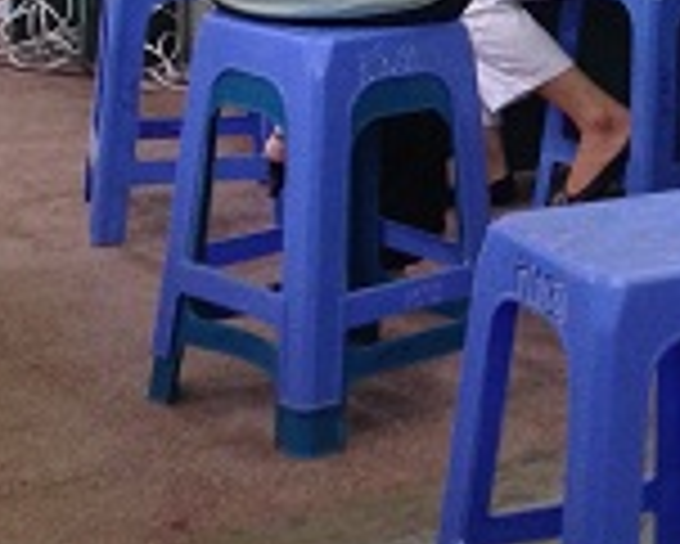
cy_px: -112
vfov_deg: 11.8
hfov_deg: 14.6
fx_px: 2578
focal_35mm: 128
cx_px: 793
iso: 100
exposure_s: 1/20
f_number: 2.4
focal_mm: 4.12
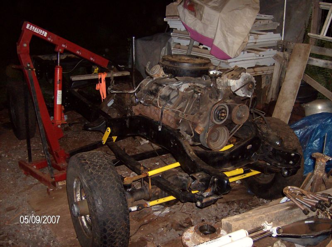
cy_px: 124
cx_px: 166
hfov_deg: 51.5
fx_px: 344
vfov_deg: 39.5
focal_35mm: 36
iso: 200
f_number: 2.8
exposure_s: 1/60
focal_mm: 6
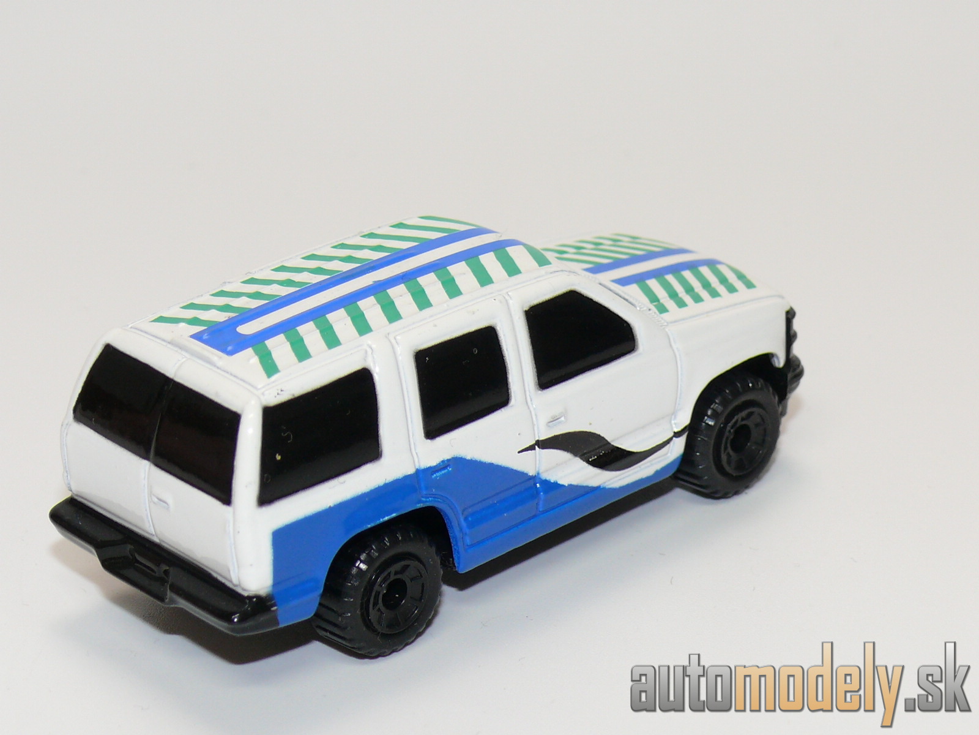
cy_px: 368
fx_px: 3111
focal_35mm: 110
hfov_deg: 17.9
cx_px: 490
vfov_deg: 13.5
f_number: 4
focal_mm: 14
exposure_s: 1/30
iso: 100
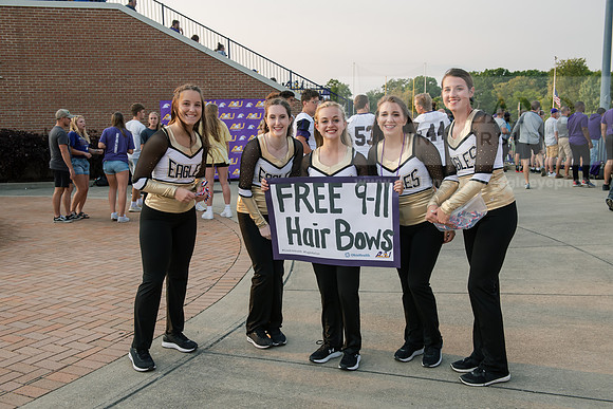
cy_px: 204
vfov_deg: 36.9
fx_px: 613
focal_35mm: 36
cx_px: 306
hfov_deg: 53.1
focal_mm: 36
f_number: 6.3
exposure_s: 1/200
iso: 250
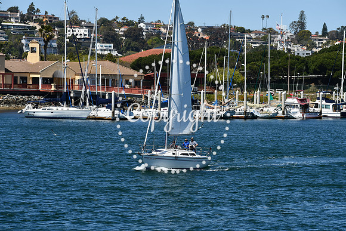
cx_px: 173
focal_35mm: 168
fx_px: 1615
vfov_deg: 8.2
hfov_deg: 12.2
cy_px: 116
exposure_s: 1/500
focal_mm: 112
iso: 100
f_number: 8
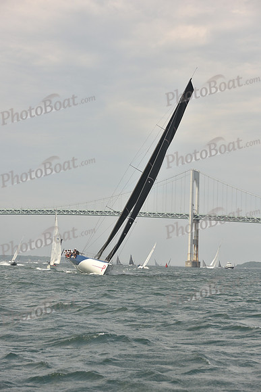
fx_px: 891
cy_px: 196
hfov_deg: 16.7
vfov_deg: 24.8
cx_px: 130
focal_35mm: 82
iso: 250
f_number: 6.3
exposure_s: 1/640
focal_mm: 82
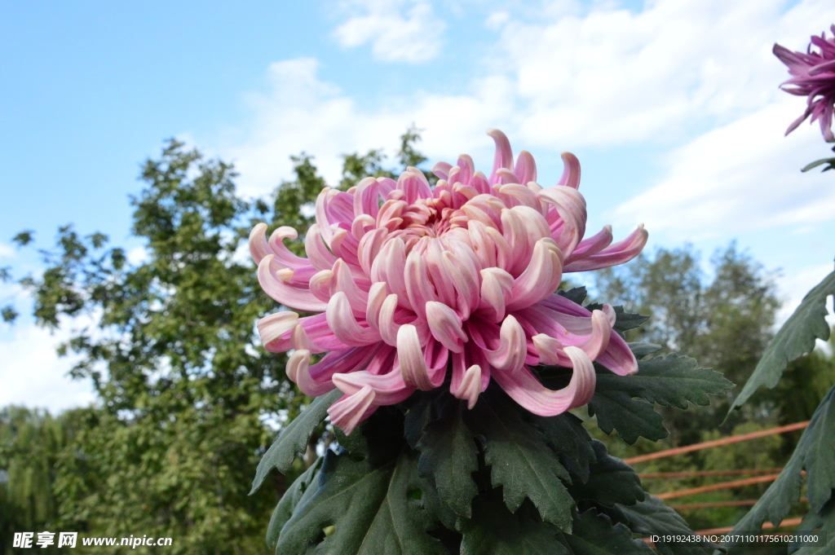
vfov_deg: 29.8
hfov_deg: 43.6
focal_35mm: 45
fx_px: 1043
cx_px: 418
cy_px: 278
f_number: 20
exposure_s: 1/250
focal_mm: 30
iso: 1800
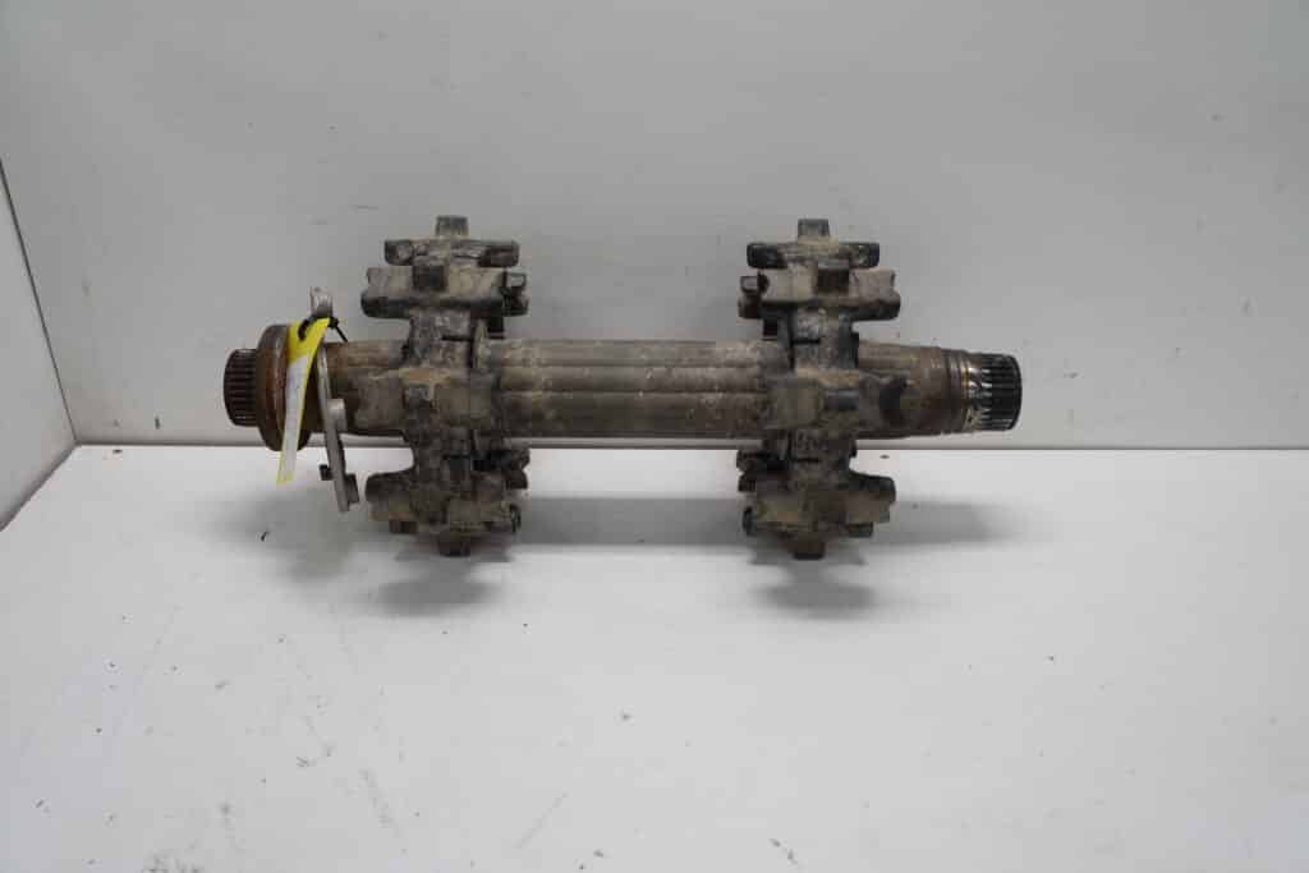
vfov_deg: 47.9
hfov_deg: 67.4
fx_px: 982
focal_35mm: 27
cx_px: 654
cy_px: 436
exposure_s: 1/60
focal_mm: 18
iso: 160
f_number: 4.5
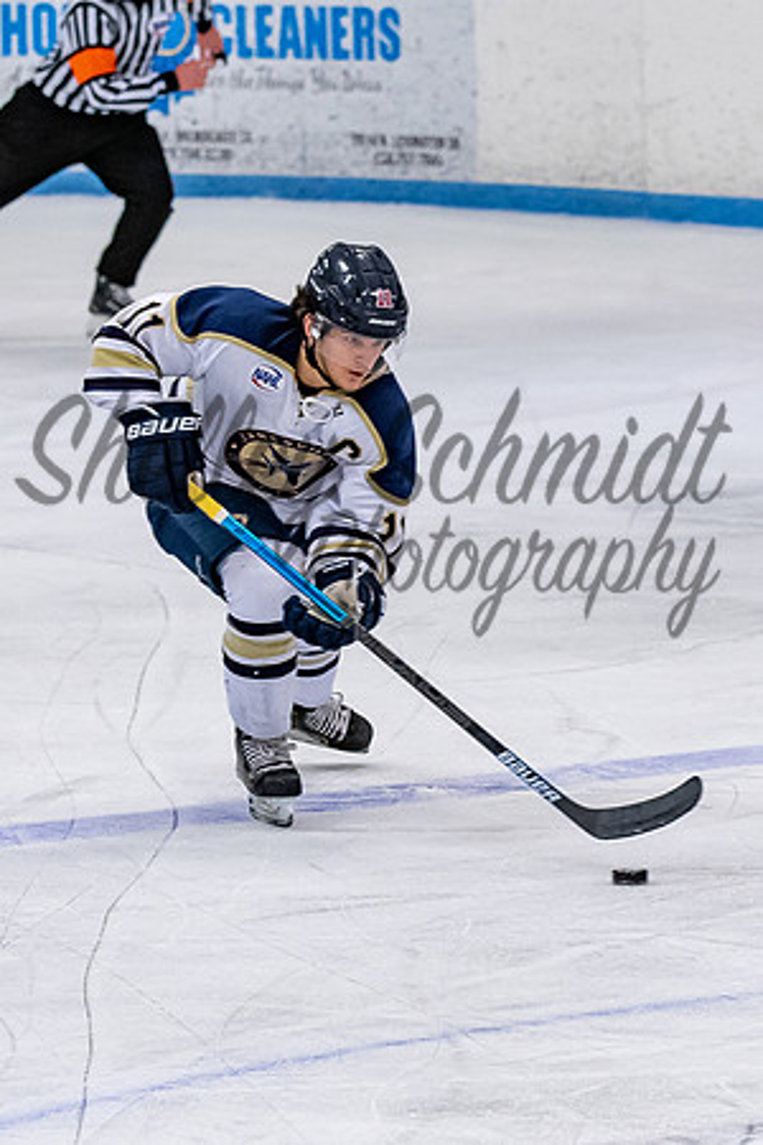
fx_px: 11068
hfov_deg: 3.9
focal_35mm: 348
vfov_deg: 5.9
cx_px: 305
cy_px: 470
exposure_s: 1/800
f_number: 3.5
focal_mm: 116
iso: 1250
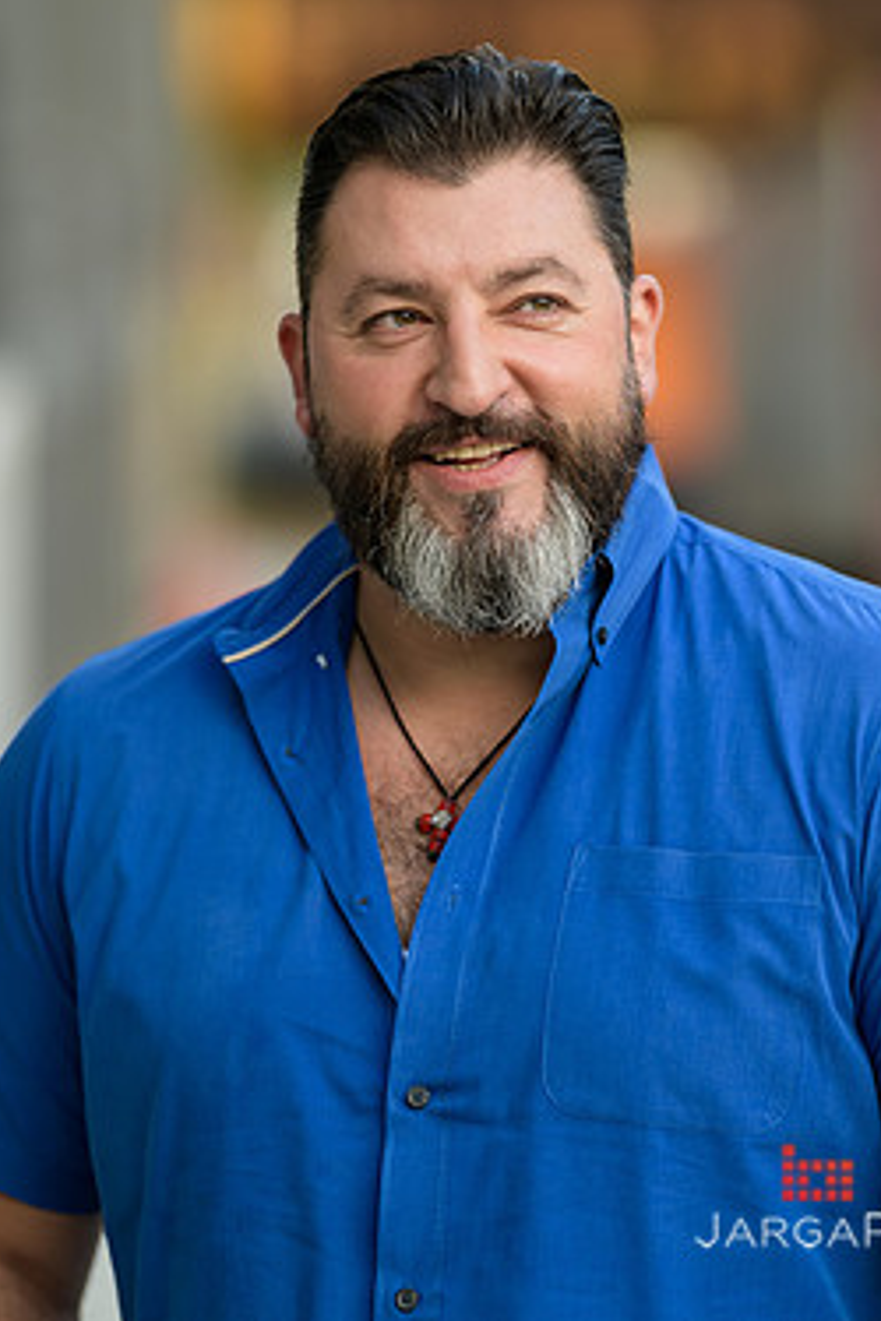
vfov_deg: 12.7
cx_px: 500
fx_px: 5946
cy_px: 532
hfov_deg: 8.5
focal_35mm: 162
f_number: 2
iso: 200
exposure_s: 1/250
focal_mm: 135
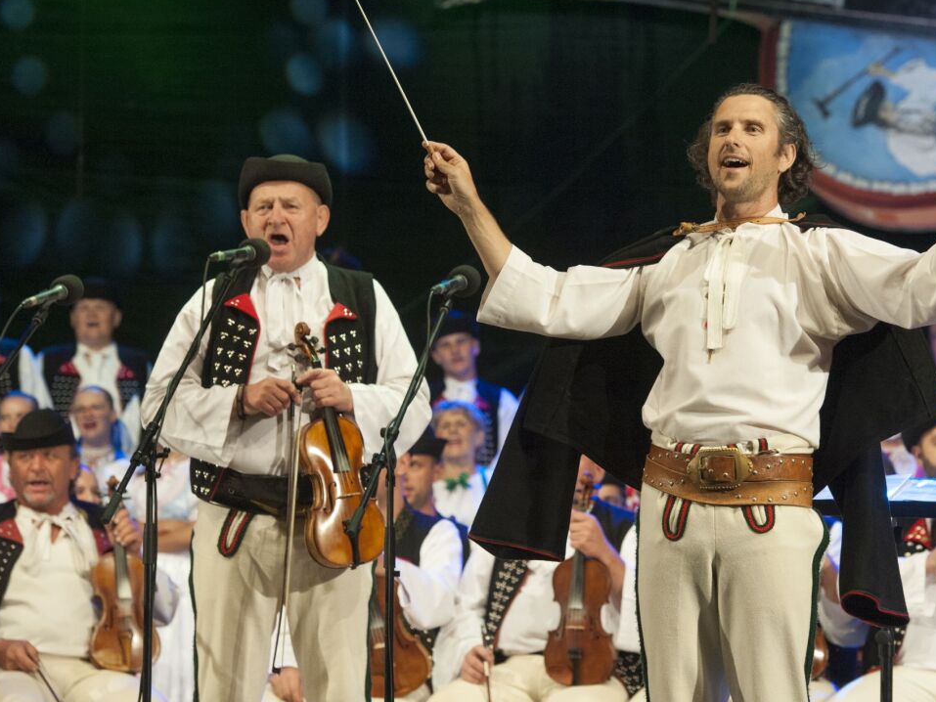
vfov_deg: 10.1
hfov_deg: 13.4
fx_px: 3975
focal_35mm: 147
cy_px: 318
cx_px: 566
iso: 4000
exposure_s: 1/400
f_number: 5
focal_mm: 122
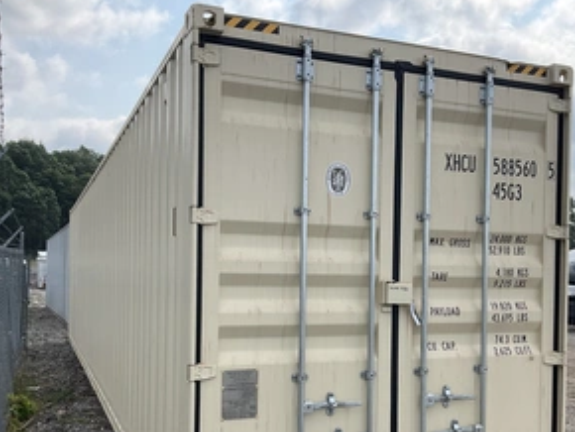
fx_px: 665
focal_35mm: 40
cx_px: 295
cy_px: 283
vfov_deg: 35.7
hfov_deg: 46.8
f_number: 1.8
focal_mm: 3
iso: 25
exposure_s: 1/1534
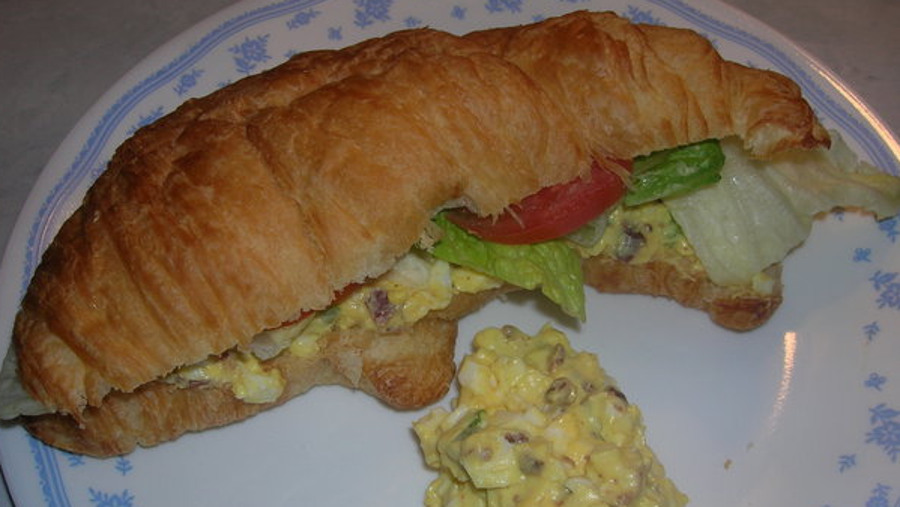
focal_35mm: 38
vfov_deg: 31.1
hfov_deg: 52.8
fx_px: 907
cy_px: 306
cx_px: 440
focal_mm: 5.7
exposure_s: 1/60.1
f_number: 4.9
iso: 50
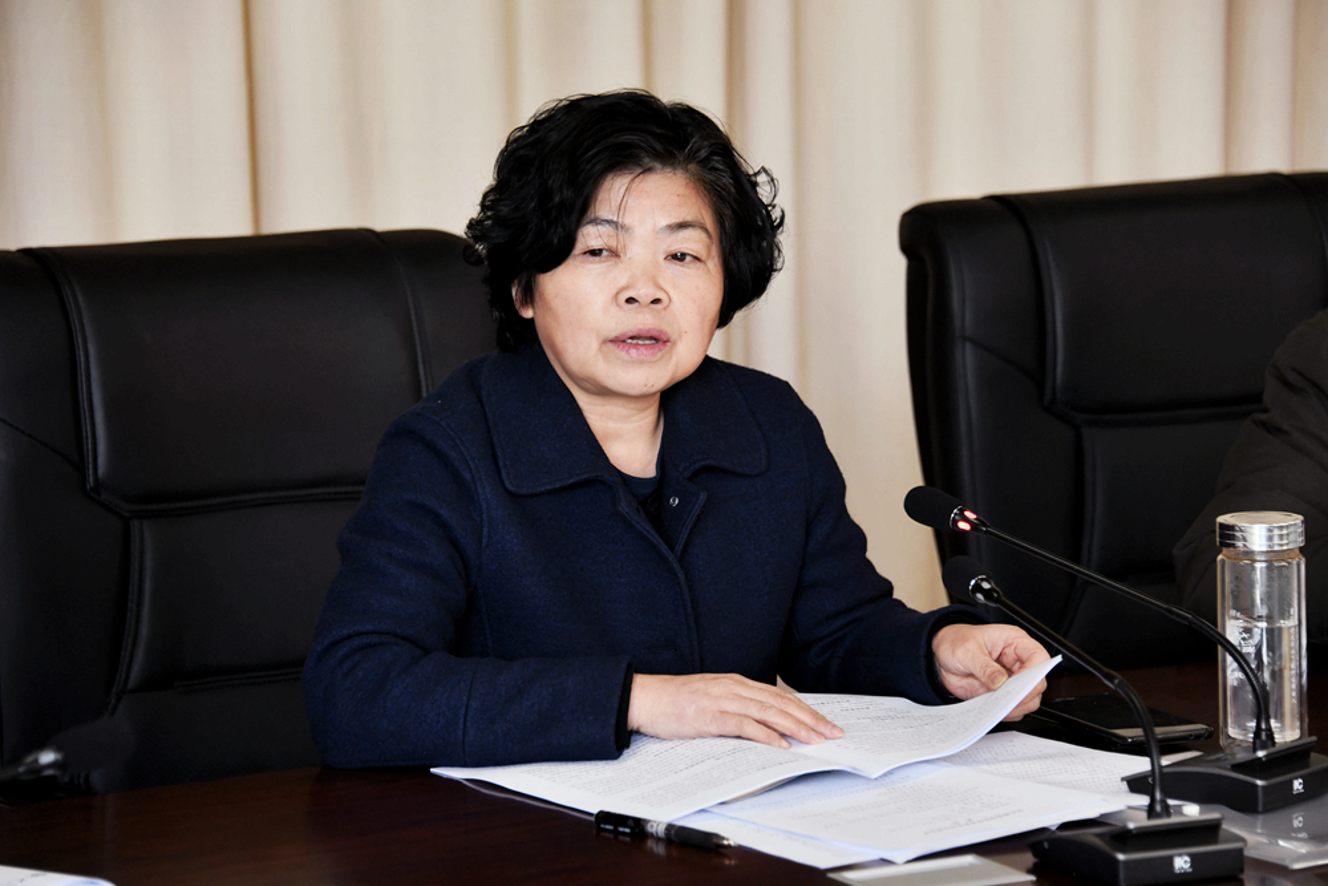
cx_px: 664
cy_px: 443
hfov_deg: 16.4
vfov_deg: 11.0
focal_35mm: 125
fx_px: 4611
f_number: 5.6
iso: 1250
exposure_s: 1/80
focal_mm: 125
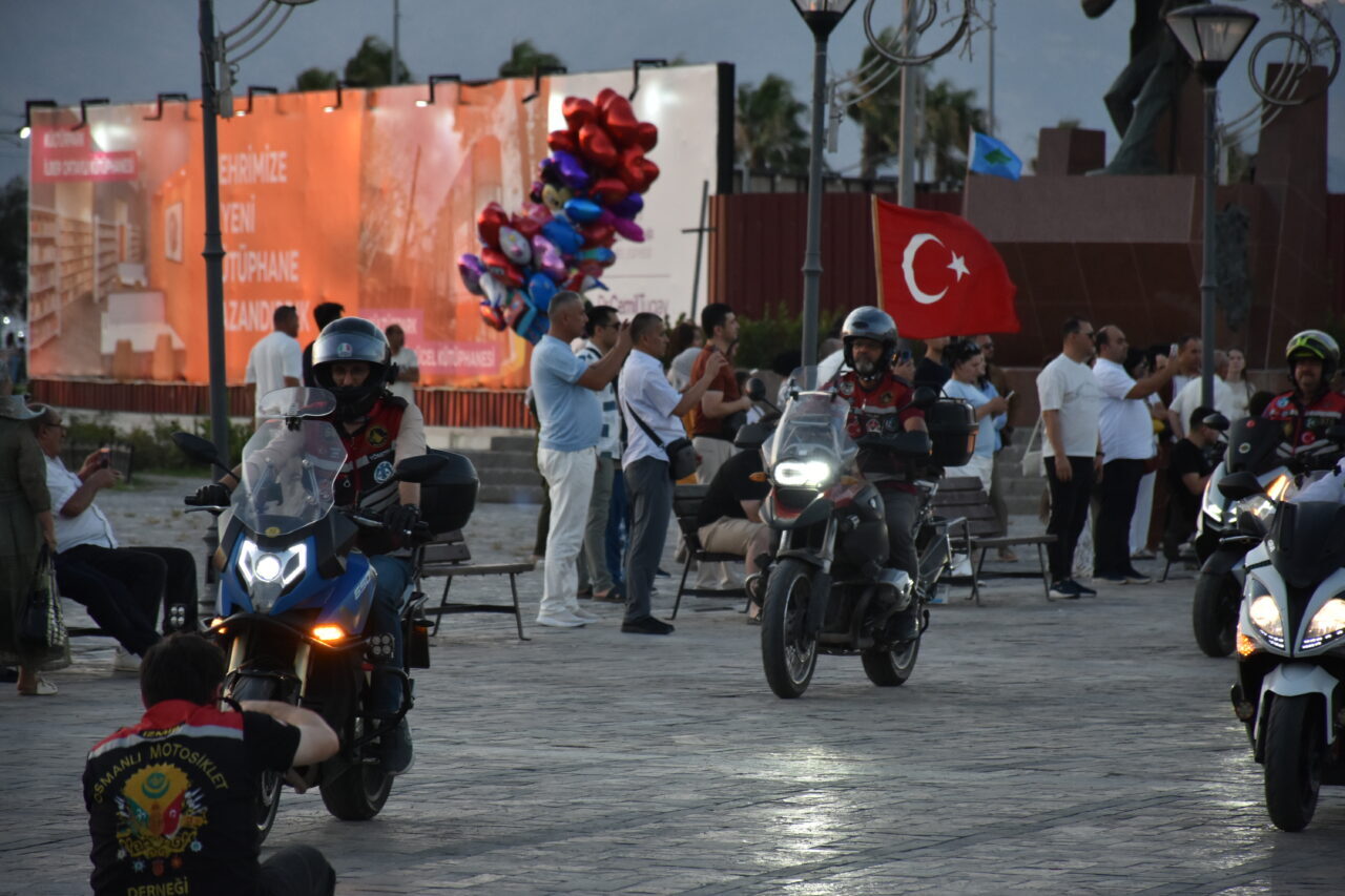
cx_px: 672
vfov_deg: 6.5
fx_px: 7844
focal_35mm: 210
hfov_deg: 9.8
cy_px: 448
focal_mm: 140
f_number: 5.6
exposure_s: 1/250
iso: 900
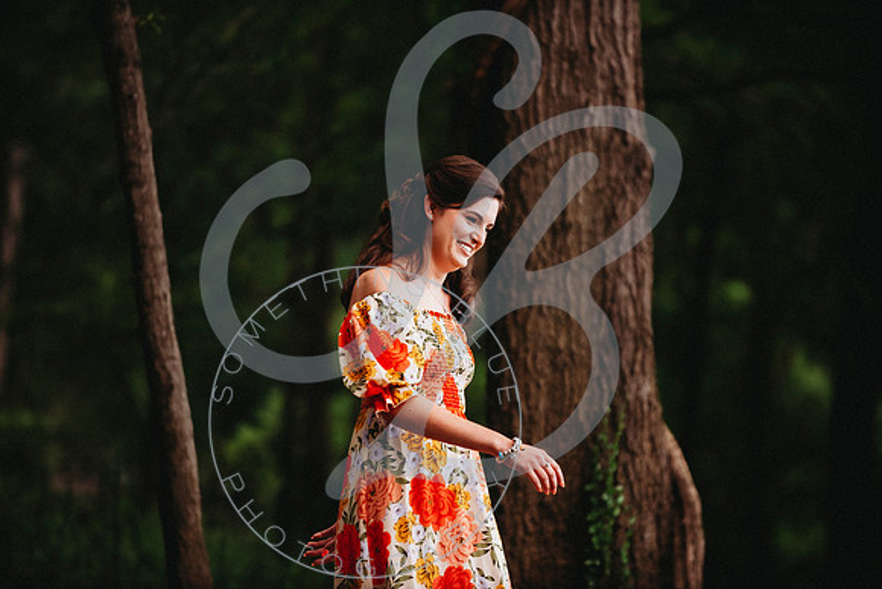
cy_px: 294
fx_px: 4901
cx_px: 441
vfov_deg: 6.9
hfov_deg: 10.3
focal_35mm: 200
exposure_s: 1/320
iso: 1250
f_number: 2.8
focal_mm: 200
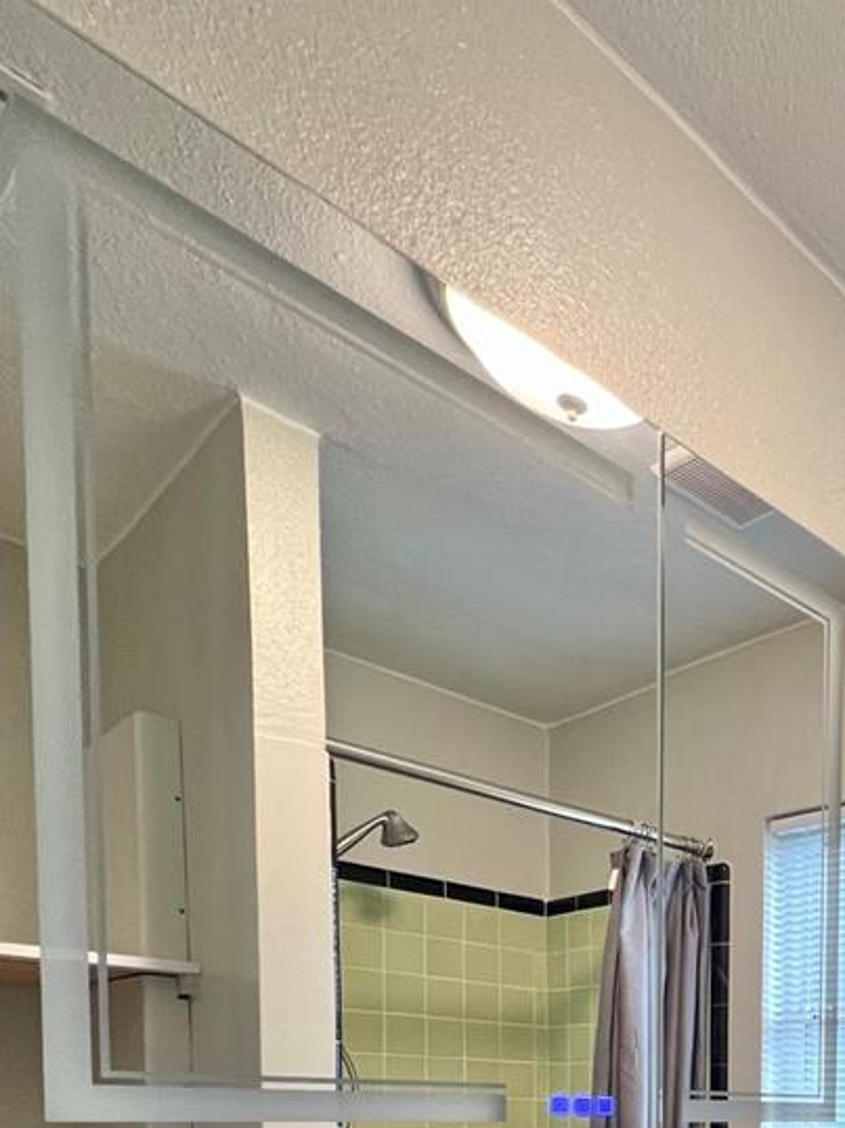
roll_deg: -1.2
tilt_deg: -3.7
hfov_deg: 40.0
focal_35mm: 29
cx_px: 910
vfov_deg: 48.5
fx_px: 945
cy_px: 1172
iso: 125
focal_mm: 1.57
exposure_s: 1/60
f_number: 1.8
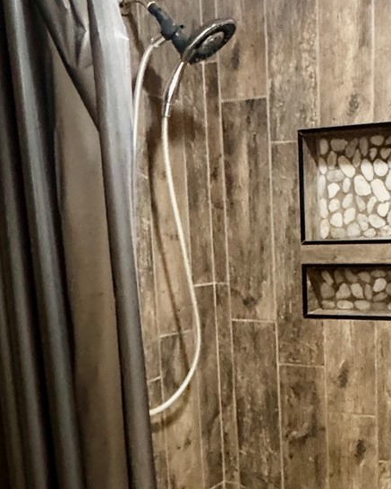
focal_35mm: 48
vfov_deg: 38.0
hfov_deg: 30.1
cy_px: 354
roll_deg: +1.3
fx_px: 695
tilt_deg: -9.5
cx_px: 352
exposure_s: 1/40
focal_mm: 2.22
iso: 1000
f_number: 2.2
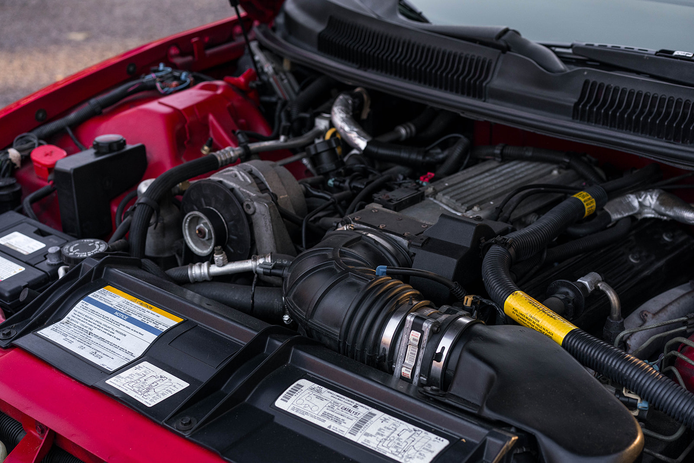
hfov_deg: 36.2
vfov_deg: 24.6
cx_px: 347
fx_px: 1060
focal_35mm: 55
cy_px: 232
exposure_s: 1/400
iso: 1000
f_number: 4.5
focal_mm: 55
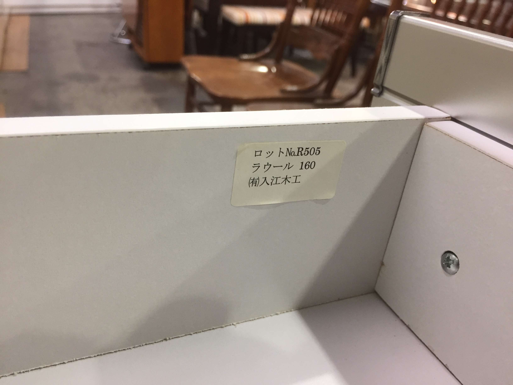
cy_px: 192
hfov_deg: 61.7
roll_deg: -5.5
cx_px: 256
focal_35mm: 29
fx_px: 430
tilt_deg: -28.6
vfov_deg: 48.2
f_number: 2.2
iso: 100
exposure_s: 1/30
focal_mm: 4.15
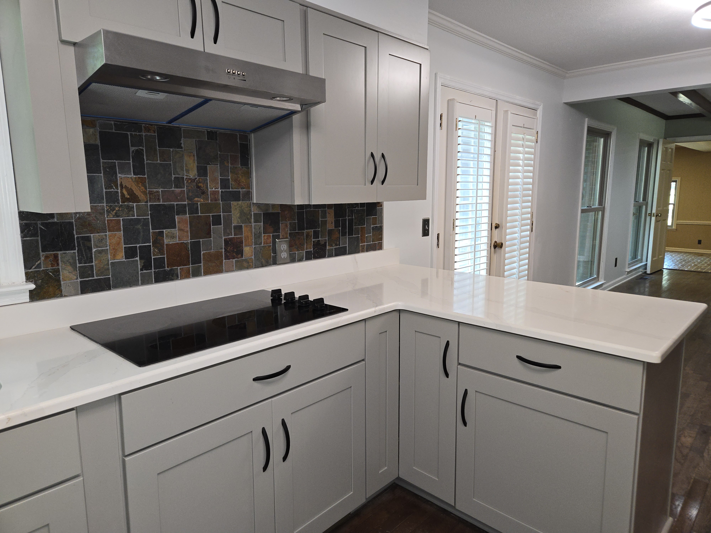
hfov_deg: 73.9
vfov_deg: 58.9
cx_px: 356
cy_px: 266
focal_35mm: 23
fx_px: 472
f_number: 1.8
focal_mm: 5.4
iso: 125
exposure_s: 1/40
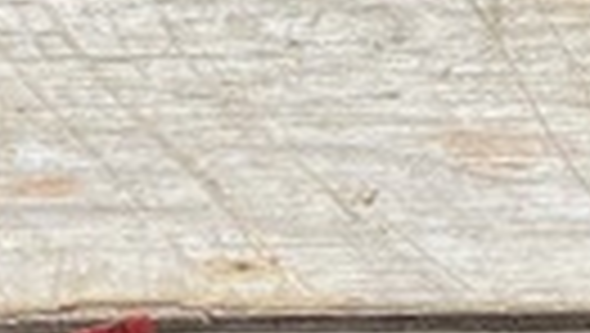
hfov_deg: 12.4
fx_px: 2709
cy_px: 202
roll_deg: -1.5
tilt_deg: -26.0
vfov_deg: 7.0
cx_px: 230
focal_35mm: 173
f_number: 1.8
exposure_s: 1/3205
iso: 32
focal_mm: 4.25
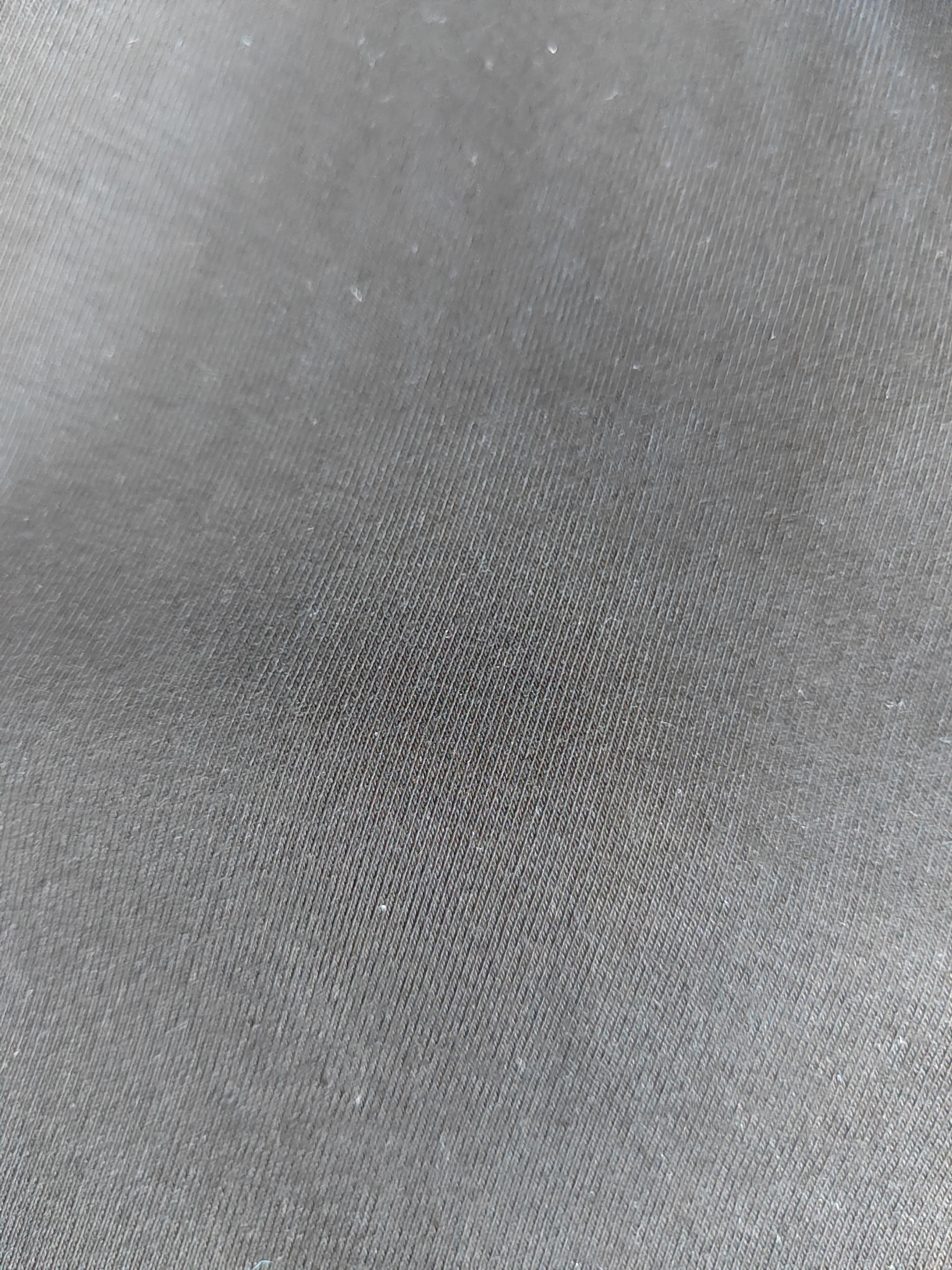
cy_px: 635
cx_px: 476
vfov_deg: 65.3
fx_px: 990
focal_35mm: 27
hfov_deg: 51.4
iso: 3200
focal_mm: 5.52
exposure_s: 1/33
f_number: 1.9
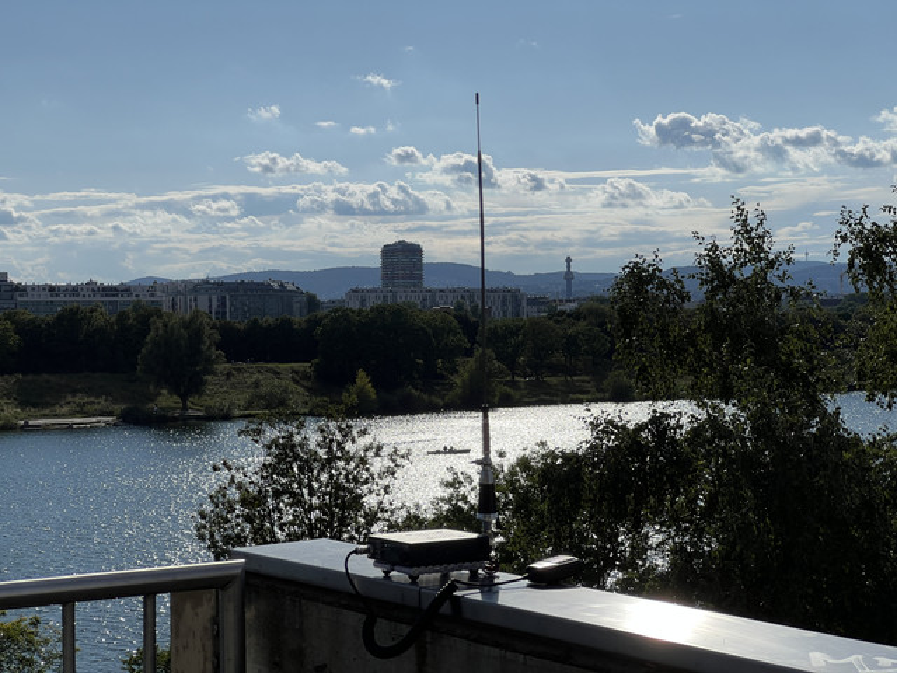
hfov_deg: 25.3
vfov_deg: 19.1
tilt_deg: -0.3
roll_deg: +0.4
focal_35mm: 77
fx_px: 1995
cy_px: 336
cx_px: 448
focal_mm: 9
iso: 20
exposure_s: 1/2801
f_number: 2.8
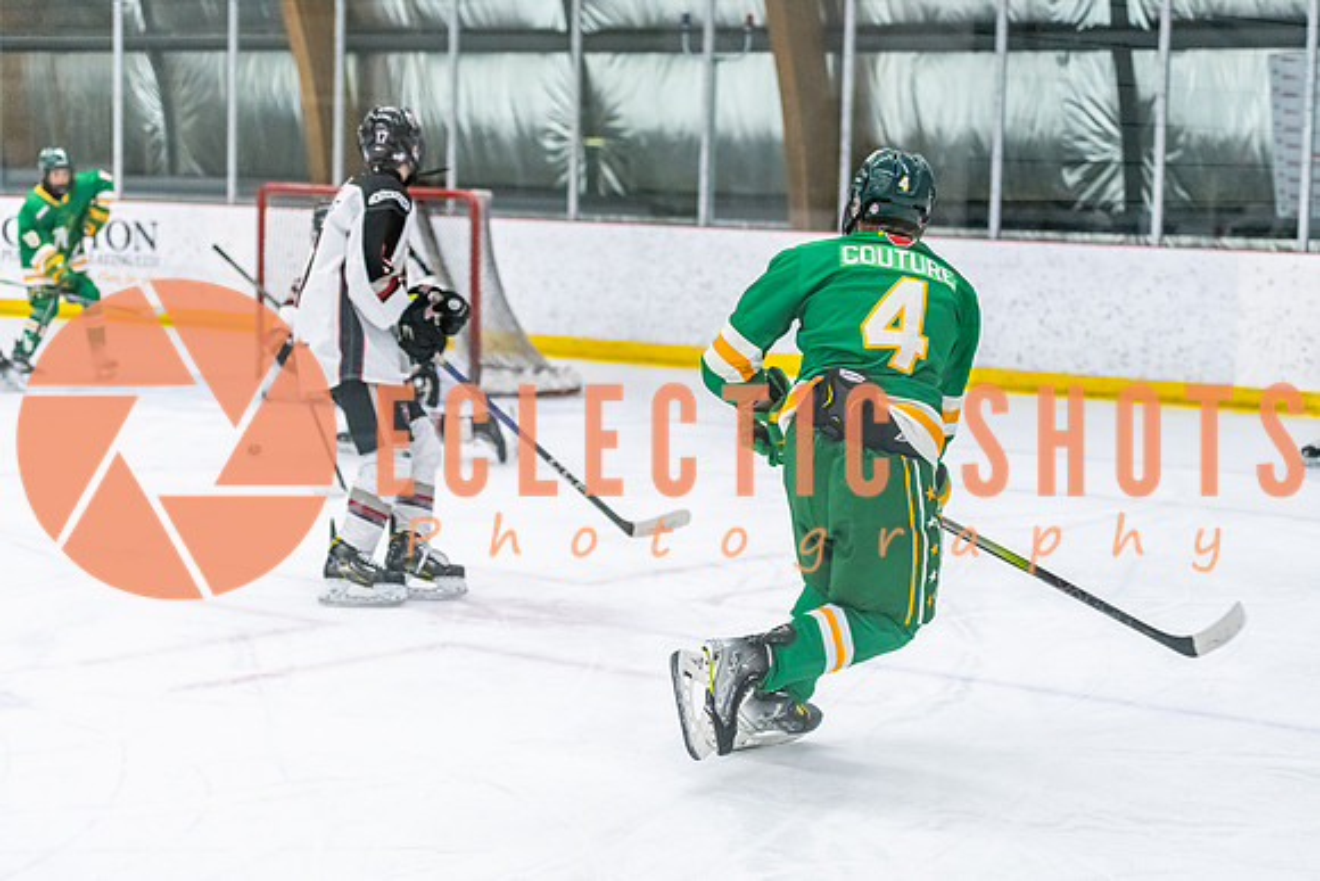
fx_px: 2877
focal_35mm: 78
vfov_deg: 17.4
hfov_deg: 25.8
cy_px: 440
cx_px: 740
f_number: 2.8
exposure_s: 1/800
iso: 4000
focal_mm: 70
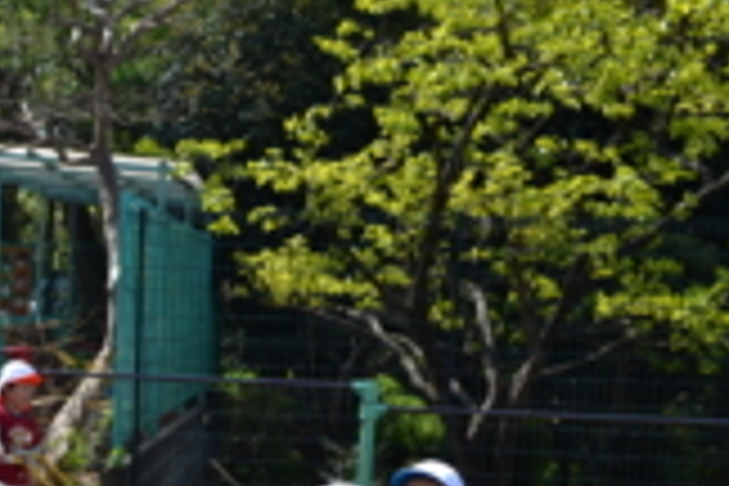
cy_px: 569
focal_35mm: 74
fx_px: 1498
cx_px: -50
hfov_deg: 25.6
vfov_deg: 17.6
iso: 100
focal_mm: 20
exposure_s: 1/160
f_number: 6.3
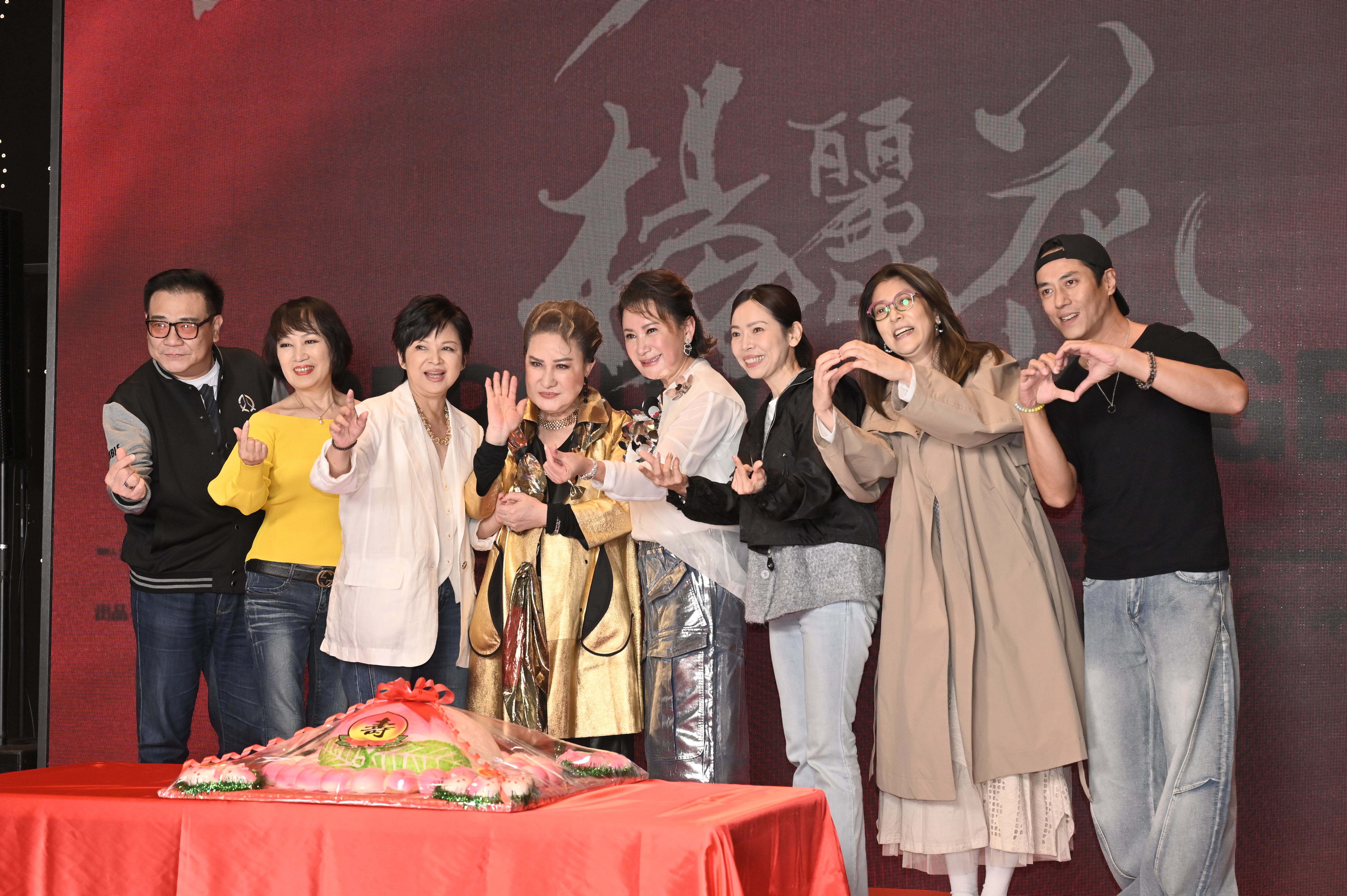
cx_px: 674
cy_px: 448
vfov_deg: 24.6
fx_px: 2057
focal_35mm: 55
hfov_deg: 36.3
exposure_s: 1/200
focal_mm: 55
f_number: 5.6
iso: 1250
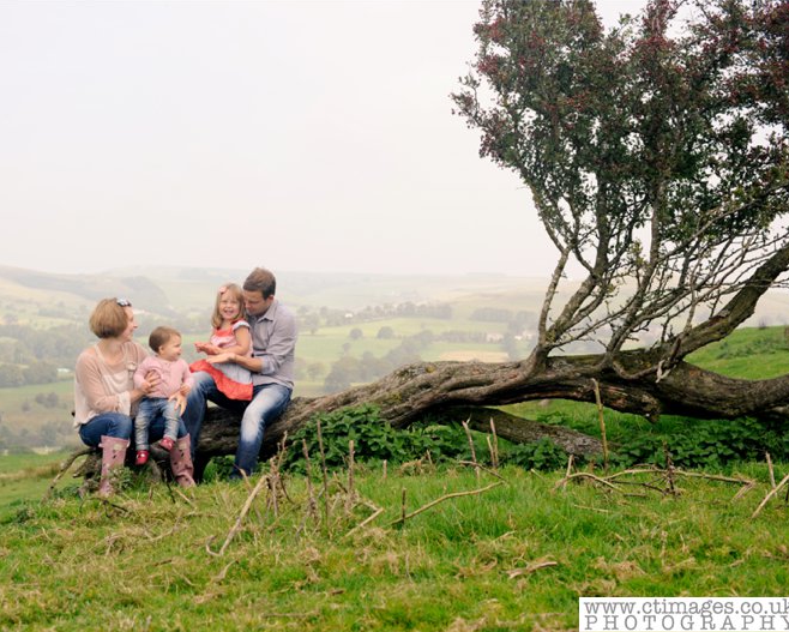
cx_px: 325
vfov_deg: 26.7
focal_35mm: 57
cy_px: 318
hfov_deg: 32.9
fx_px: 1332
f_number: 5.6
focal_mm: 50
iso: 250
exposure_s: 1/500
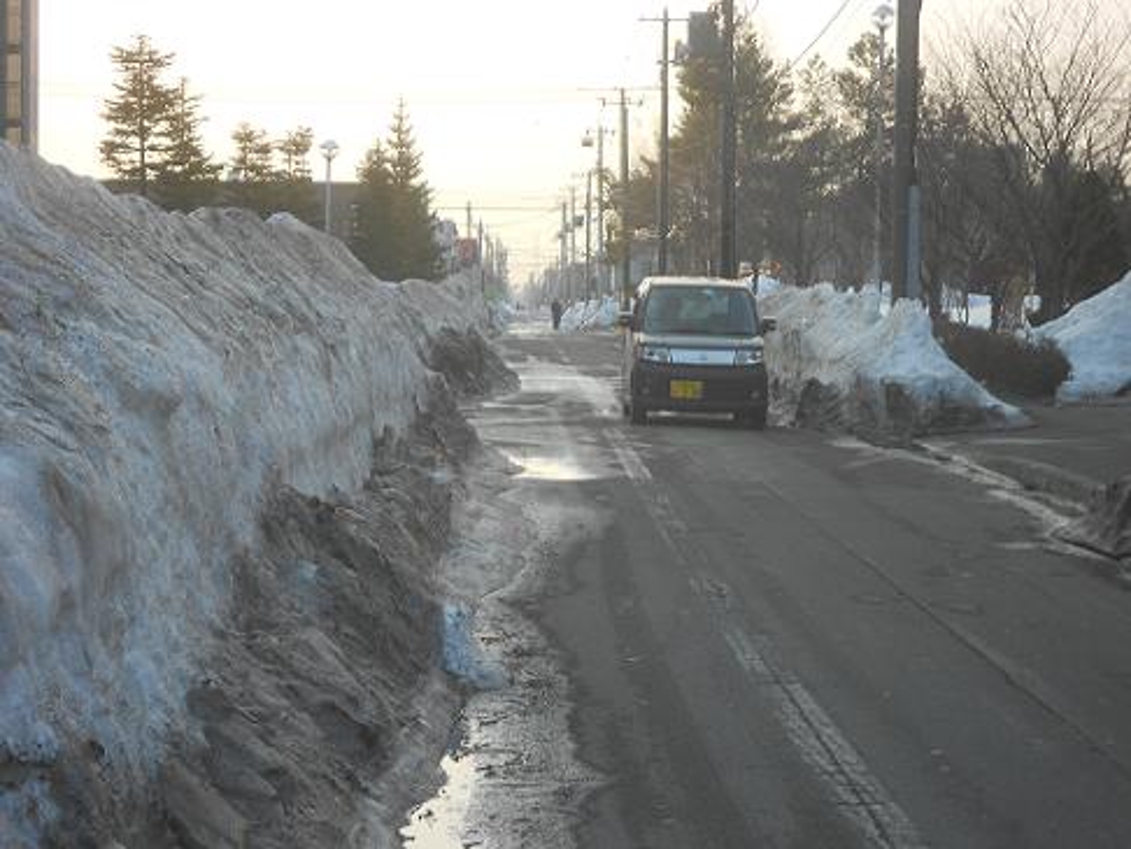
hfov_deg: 19.8
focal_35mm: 99
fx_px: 3236
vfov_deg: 15.0
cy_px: 424
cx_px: 566
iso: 80
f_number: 5.5
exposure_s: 1/80
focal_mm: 17.6
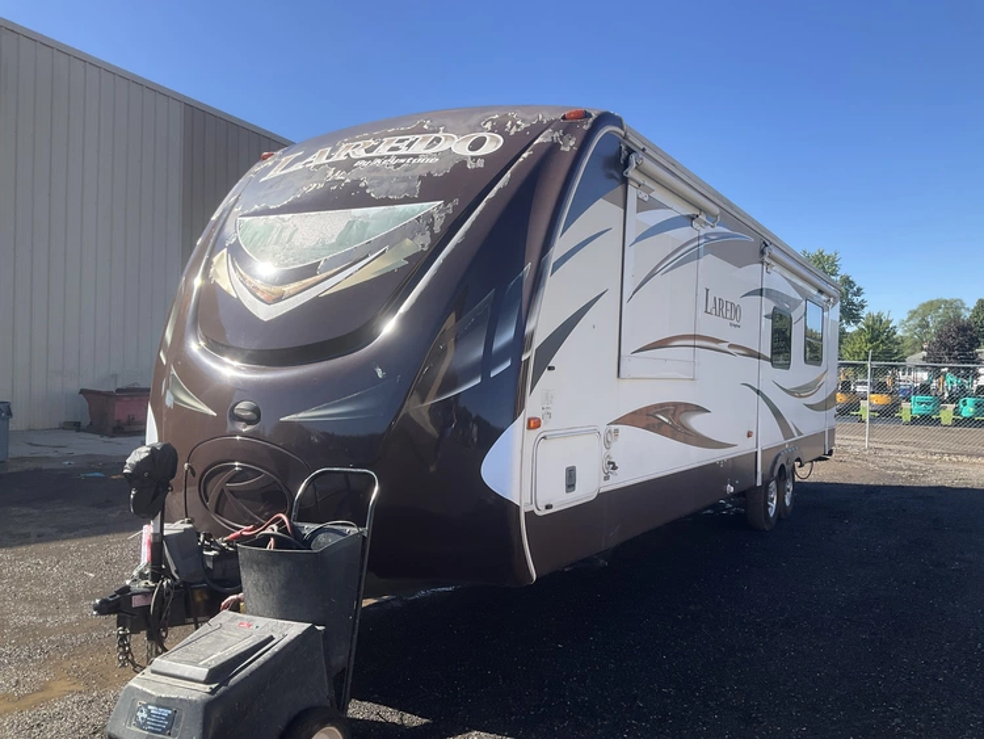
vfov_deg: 48.3
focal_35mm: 29
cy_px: 370
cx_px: 492
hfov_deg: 61.6
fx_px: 825
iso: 25
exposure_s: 1/944
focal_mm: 3
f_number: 1.8
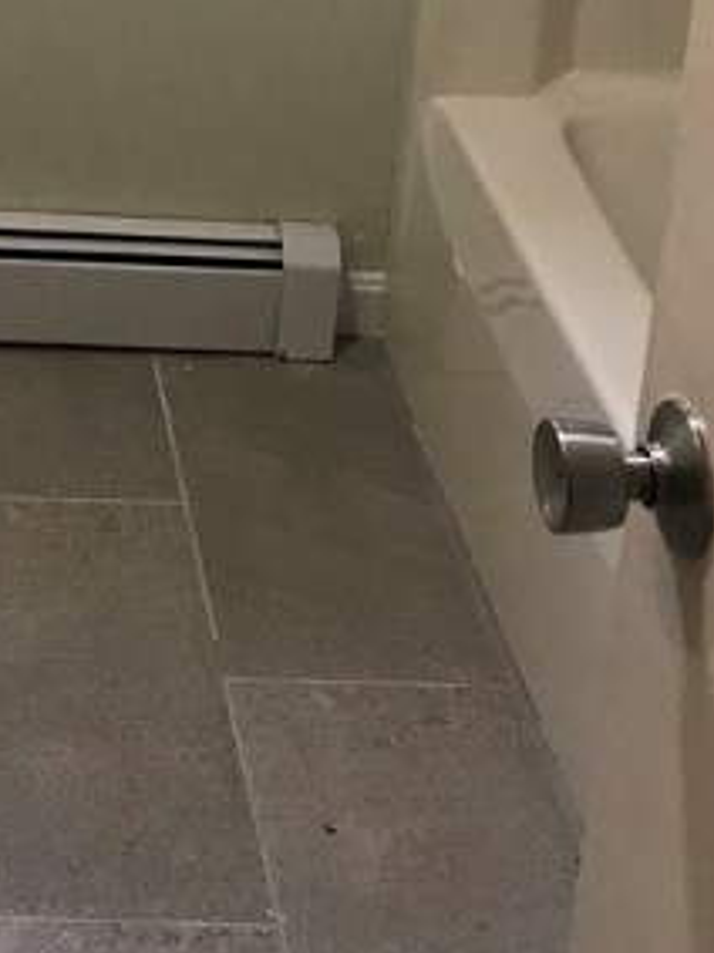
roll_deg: -2.2
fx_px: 2092
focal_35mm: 76
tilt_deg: -14.5
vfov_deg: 23.1
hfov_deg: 18.3
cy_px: -249
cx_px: -148
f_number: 1.8
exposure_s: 1/20
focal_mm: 3.99
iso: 40
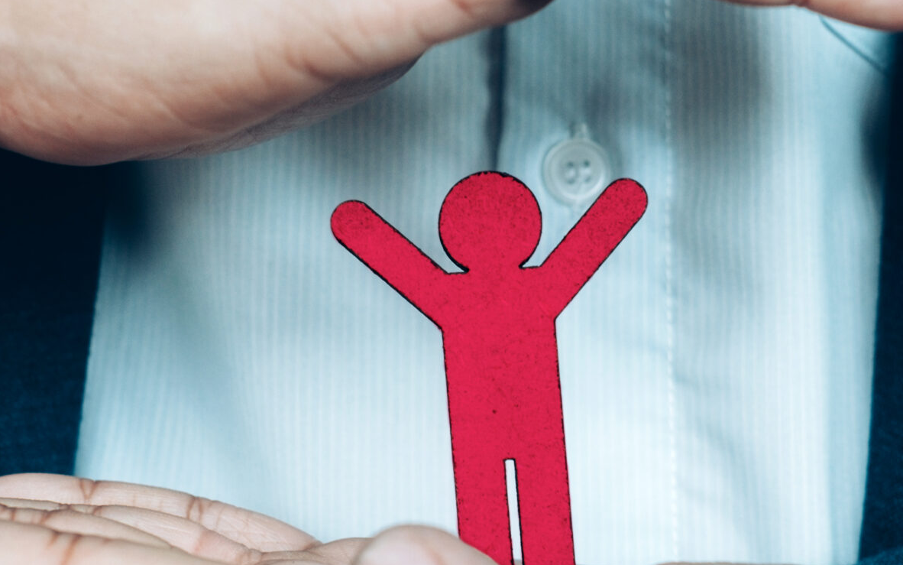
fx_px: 2880
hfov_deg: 17.8
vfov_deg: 11.2
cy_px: 321
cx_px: 481
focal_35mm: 117
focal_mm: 35
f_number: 4
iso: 250
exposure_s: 1/125
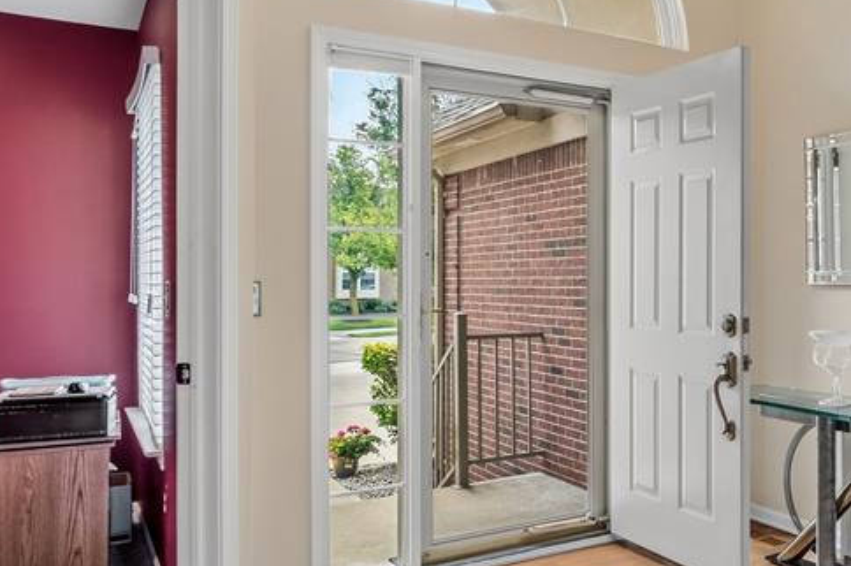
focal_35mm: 36
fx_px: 850
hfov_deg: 49.8
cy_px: 269
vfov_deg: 36.8
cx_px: 689
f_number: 8
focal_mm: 11.1
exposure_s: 1/2
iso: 800
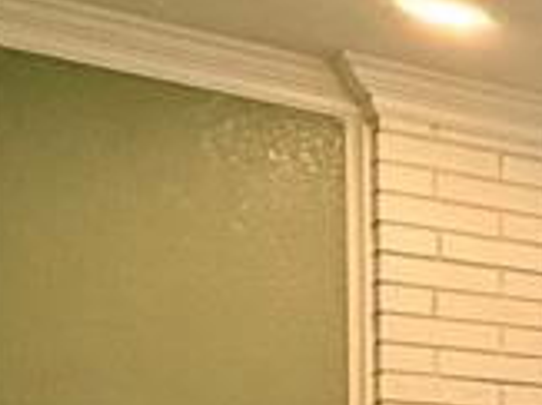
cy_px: 581
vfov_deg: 15.6
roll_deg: -1.4
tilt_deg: -1.6
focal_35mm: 88
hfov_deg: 11.1
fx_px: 1377
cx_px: 1679
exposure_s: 1/120
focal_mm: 2.22
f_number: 2.2
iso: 160
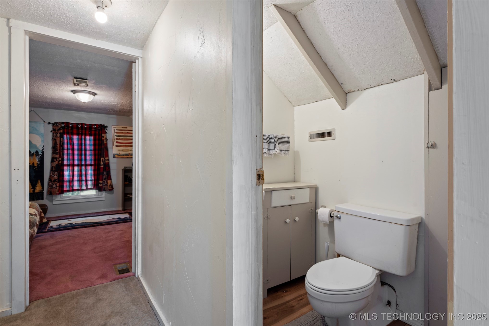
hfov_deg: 89.7
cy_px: 163
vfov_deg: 67.1
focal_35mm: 18
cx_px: 244
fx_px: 246
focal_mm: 18.1
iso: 200
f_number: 9
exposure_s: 1.6
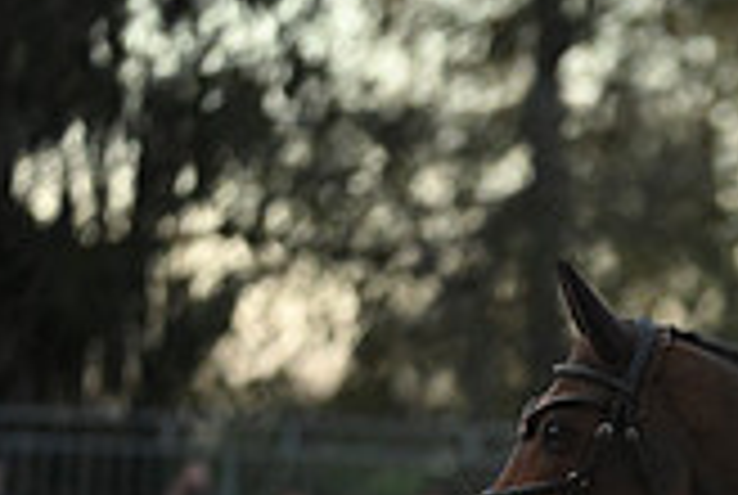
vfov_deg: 1.4
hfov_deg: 2.1
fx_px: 20290
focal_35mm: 988
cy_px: 727
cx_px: 1143
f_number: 4.5
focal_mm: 280
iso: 8000
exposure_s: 1/1000
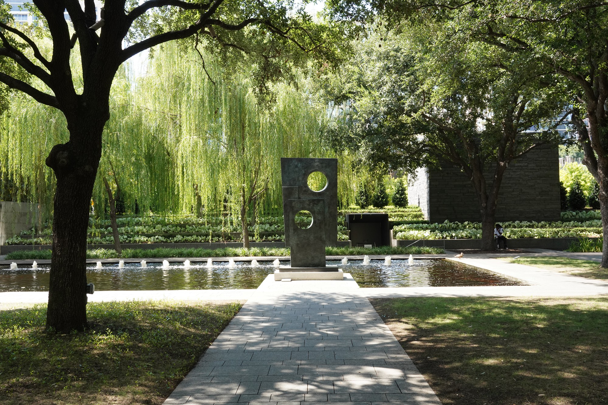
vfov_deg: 37.9
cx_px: 304
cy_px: 202
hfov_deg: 54.4
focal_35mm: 35
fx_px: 591
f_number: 18
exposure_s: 1/100
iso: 1250
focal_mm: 35
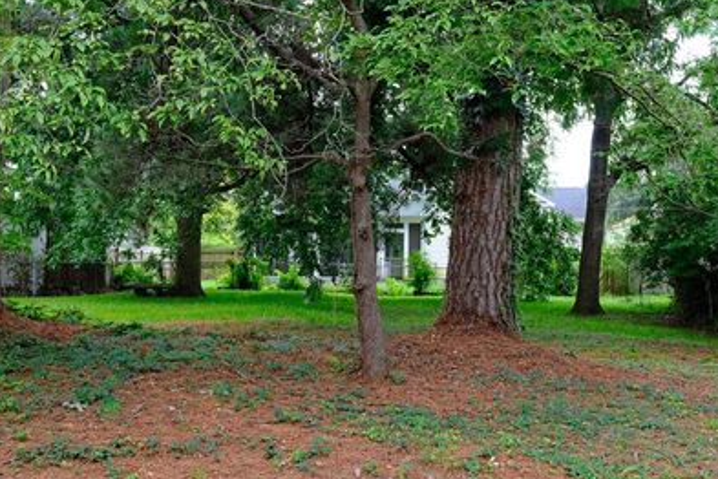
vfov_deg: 24.2
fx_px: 1117
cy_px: 259
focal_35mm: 56
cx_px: 307
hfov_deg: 35.6
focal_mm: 29.6
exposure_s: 1/170
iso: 320
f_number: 5.6
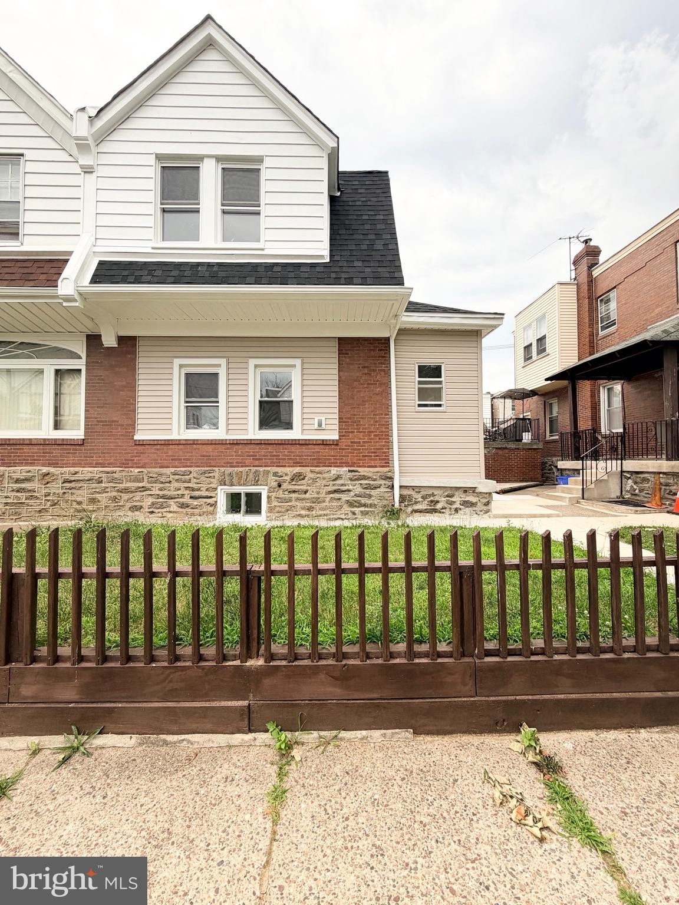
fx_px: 366
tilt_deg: +1.6
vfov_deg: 102.1
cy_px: 452
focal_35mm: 14
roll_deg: +0.9
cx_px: 340
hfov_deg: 85.7
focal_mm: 2.22
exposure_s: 1/198
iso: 40
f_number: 2.2
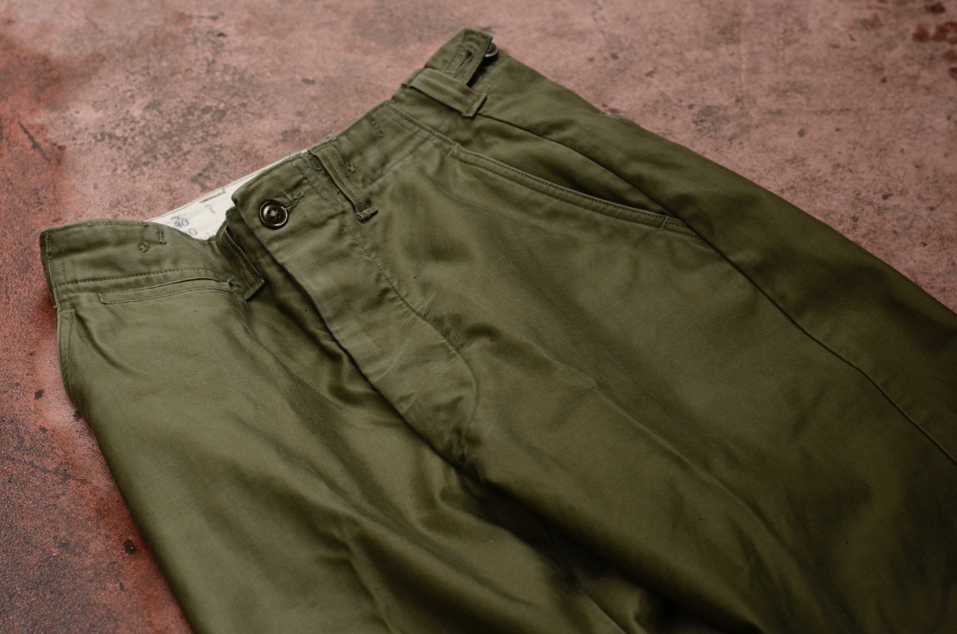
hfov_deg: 16.1
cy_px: 317
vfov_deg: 10.7
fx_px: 3382
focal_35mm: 128
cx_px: 478
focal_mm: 85
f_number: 1.8
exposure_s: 1/160
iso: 250
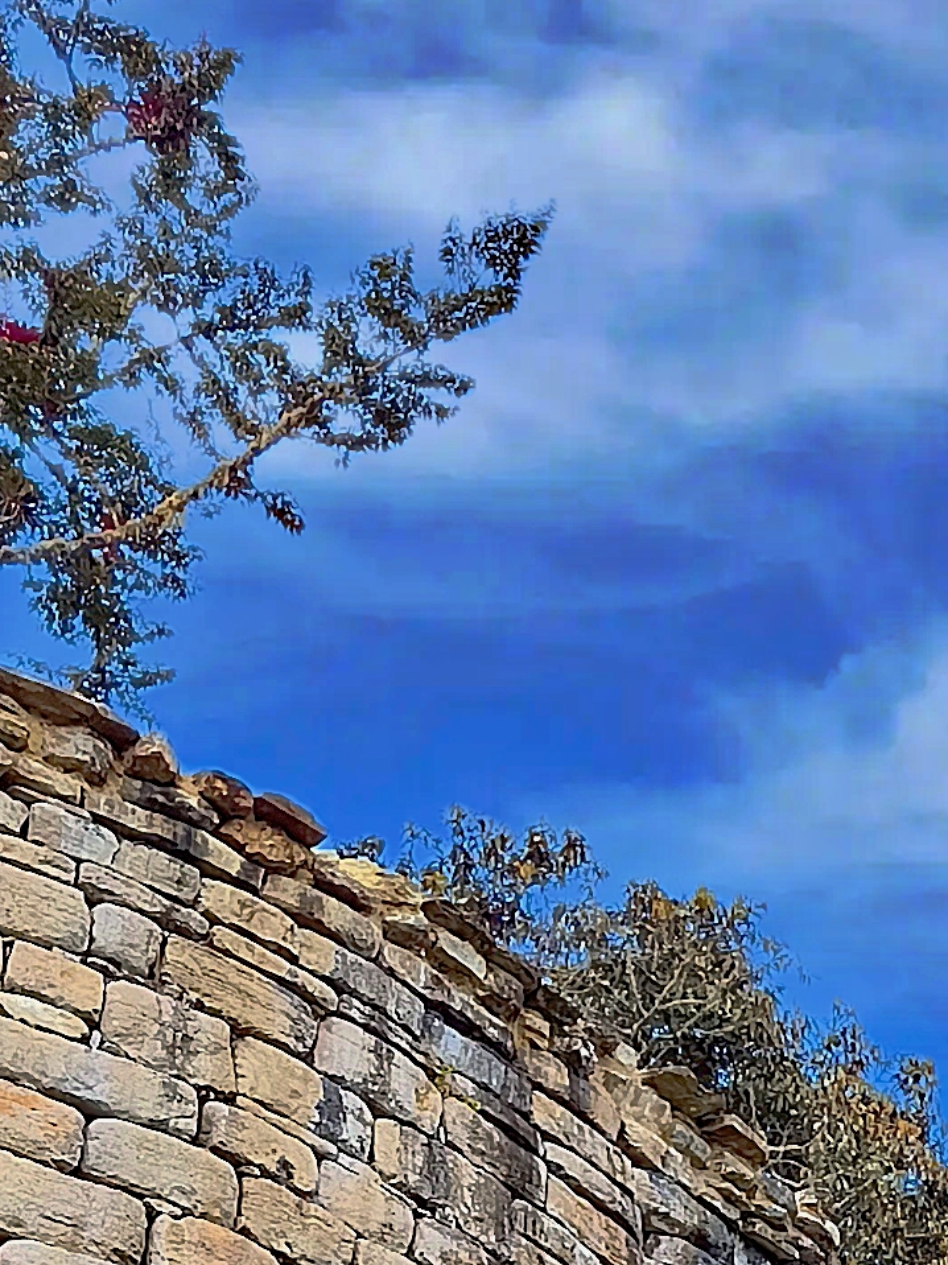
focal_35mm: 98
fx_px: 3580
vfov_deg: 17.0
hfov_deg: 14.4
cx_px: 1282
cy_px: 2173
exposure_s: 1/433
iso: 50
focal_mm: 6.06
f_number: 1.7
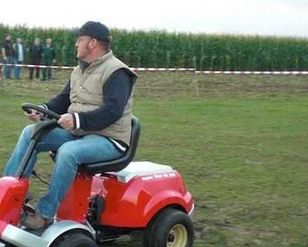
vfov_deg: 20.2
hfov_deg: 24.8
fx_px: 693
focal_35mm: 76
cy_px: 141
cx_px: 73
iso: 400
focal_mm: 6.3
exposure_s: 1/100
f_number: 3.1
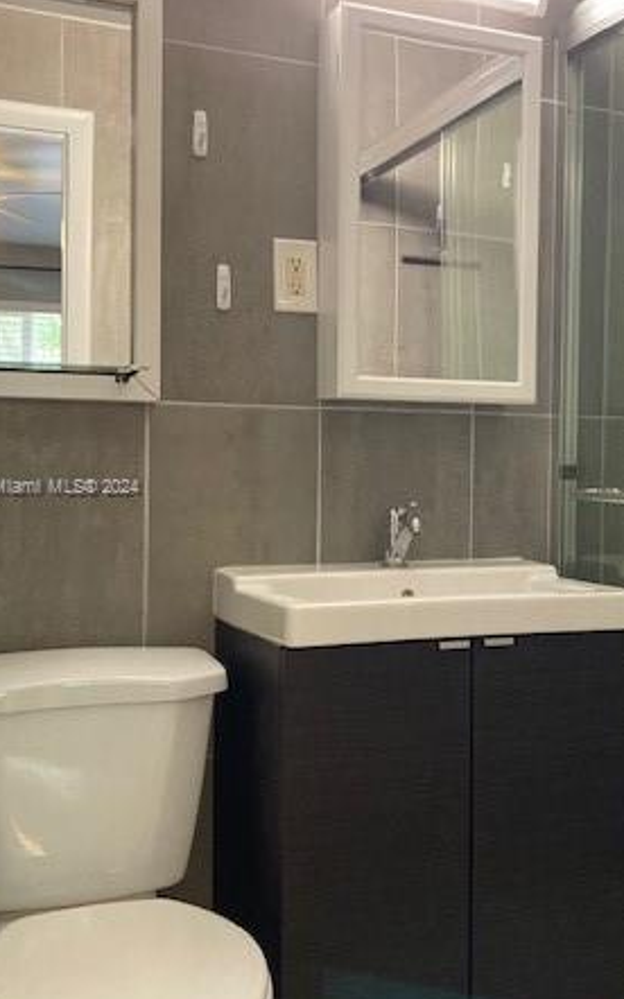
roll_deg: -0.1
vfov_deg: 46.2
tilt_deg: -0.7
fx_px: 1171
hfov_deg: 29.6
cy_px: 488
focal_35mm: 43
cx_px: 423
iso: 320
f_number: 1.8
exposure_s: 1/60
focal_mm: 3.99
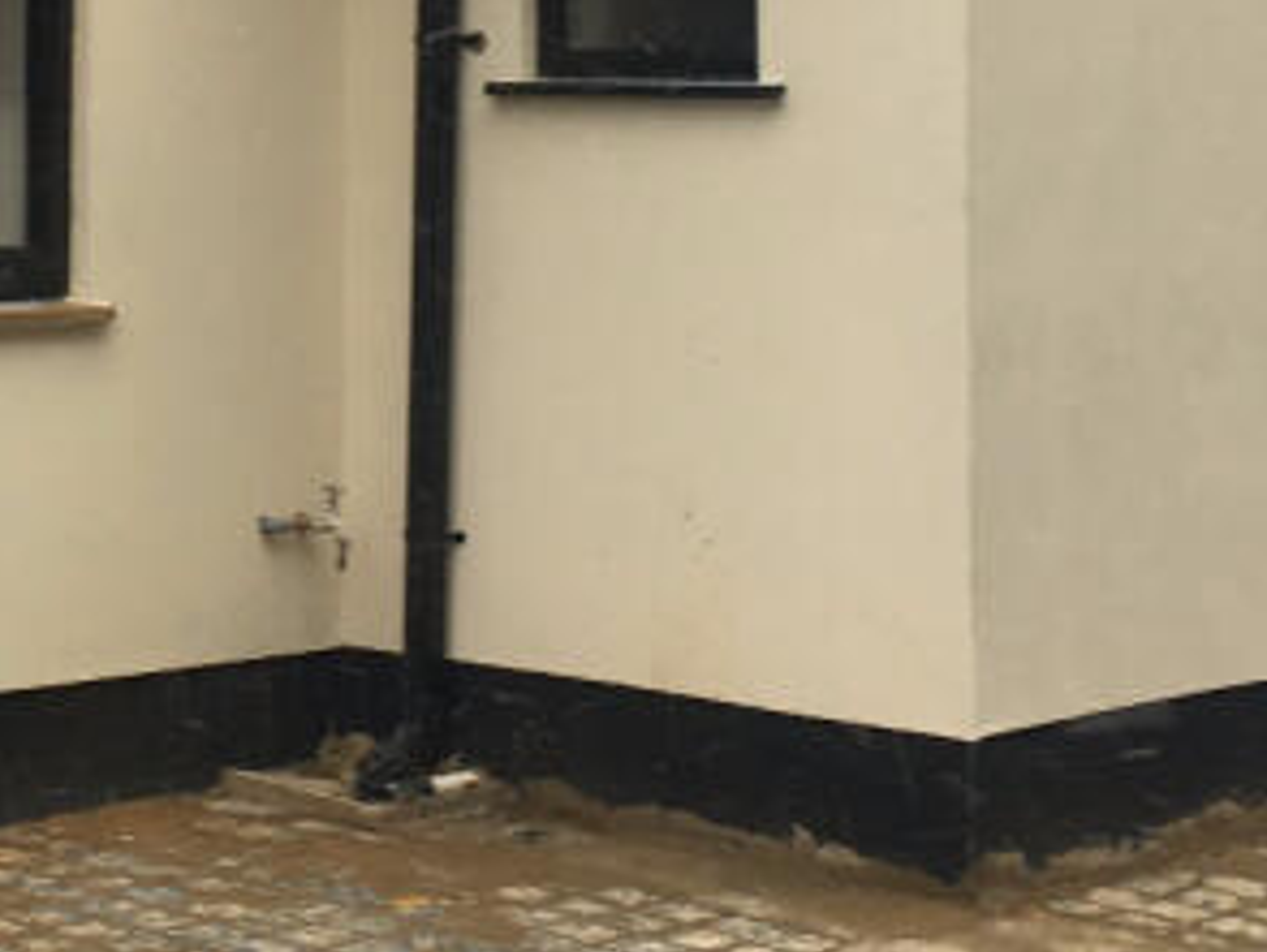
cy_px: -78
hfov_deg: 19.1
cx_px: 99
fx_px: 3700
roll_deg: +0.0
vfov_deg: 14.4
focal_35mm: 101
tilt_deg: +2.4
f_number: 2.2
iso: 25
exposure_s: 1/116
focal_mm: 4.15
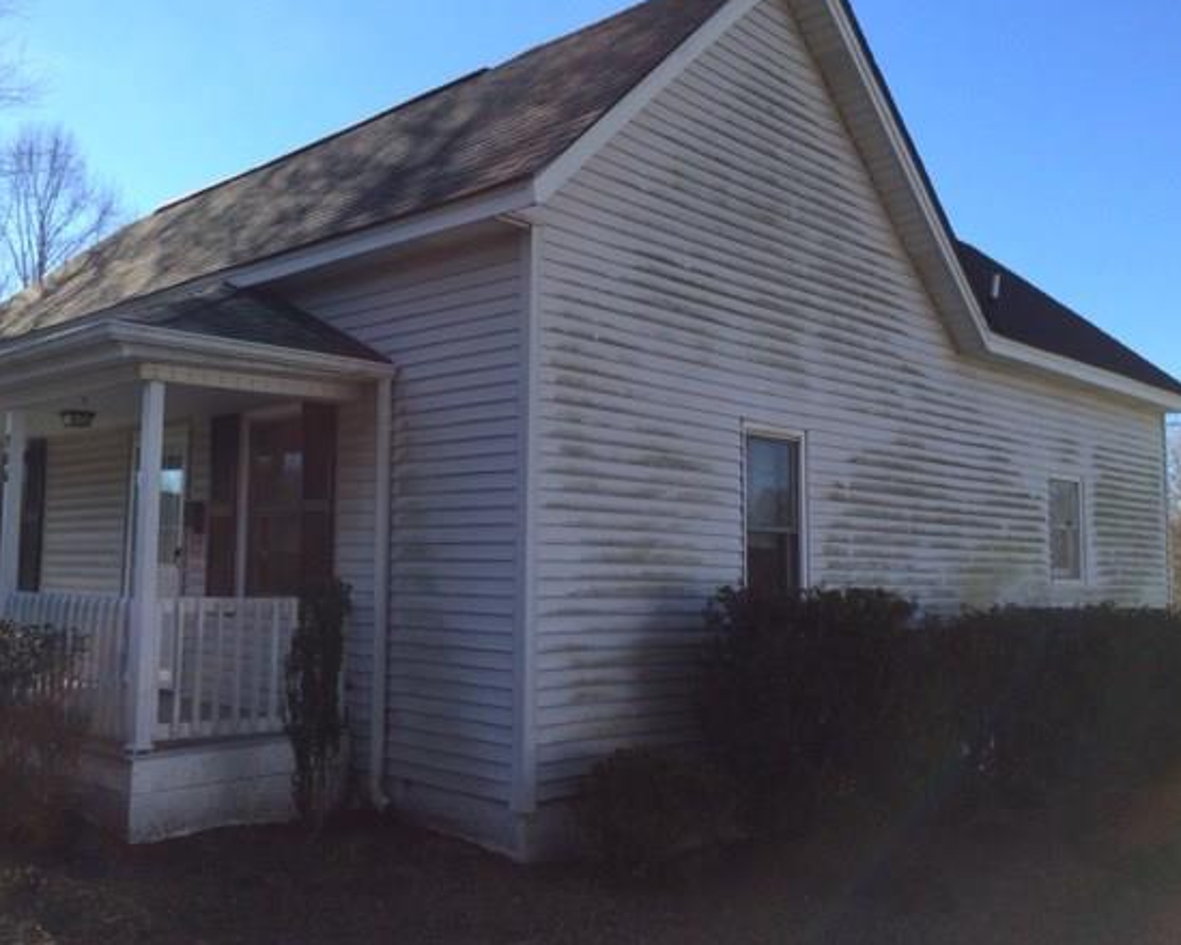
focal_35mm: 33
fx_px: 1153
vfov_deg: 44.5
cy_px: 465
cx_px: 512
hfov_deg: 54.1
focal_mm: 4.15
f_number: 2.2
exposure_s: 1/1140
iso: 32
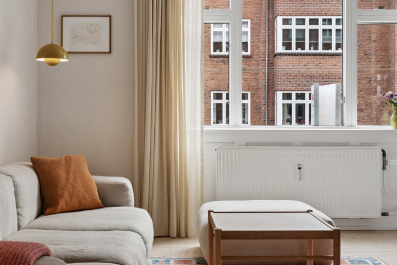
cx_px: 179
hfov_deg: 38.2
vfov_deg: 26.0
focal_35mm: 52
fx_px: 573
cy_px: 119
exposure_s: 1/50
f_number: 10
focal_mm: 43
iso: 160
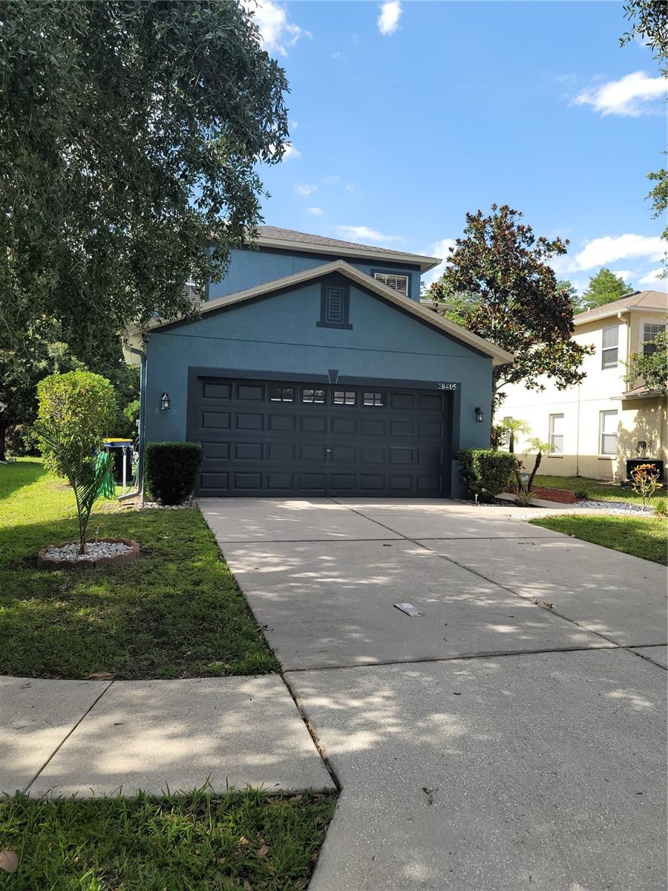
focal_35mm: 25
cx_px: 334
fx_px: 643
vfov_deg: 69.4
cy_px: 446
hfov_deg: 54.9
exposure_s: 1/369
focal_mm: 7
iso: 20
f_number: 1.8
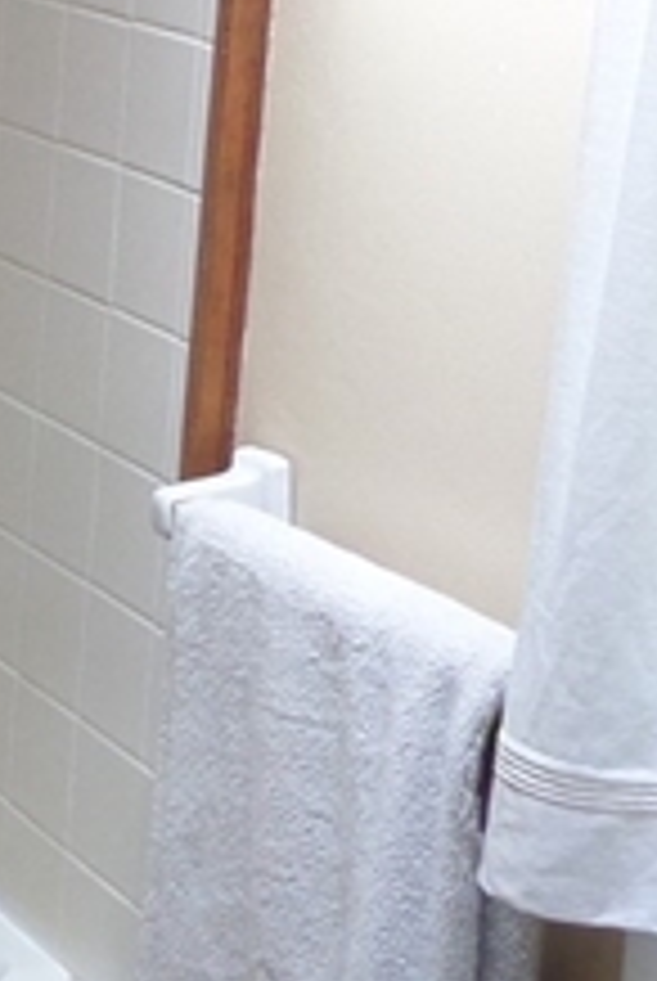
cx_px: -702
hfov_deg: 10.7
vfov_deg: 17.4
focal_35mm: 117
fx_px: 3193
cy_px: 243
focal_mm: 4
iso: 120
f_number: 3.2
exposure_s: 1/30
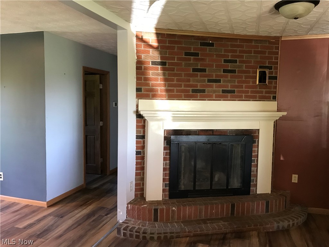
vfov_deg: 49.7
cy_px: 124
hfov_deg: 63.4
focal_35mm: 28
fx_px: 266
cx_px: 164
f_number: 1.8
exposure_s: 1/15
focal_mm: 3.99
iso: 64
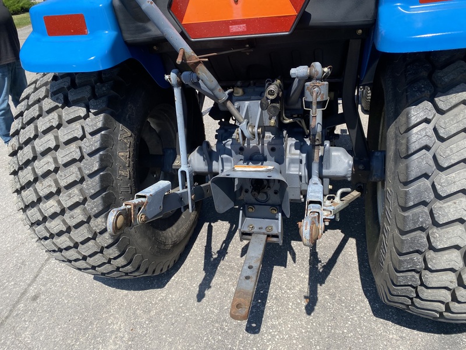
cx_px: 233
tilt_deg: -30.2
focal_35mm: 26
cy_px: 175
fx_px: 350
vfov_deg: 53.1
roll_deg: +3.0
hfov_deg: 67.3
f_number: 1.8
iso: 32
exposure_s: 1/1082
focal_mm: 4.25
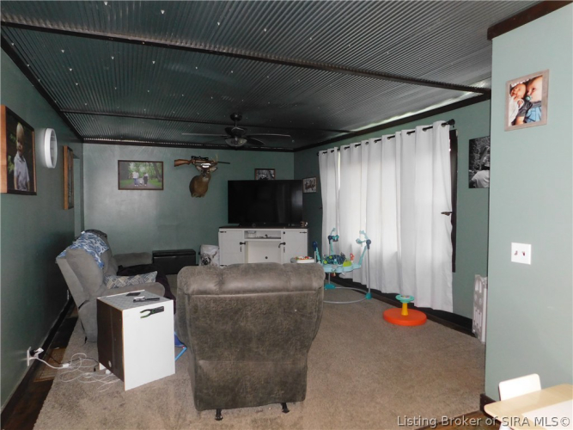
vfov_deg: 58.9
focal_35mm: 23
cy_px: 215
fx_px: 381
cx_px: 286
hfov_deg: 73.9
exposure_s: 1/30
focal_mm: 4
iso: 280
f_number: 3
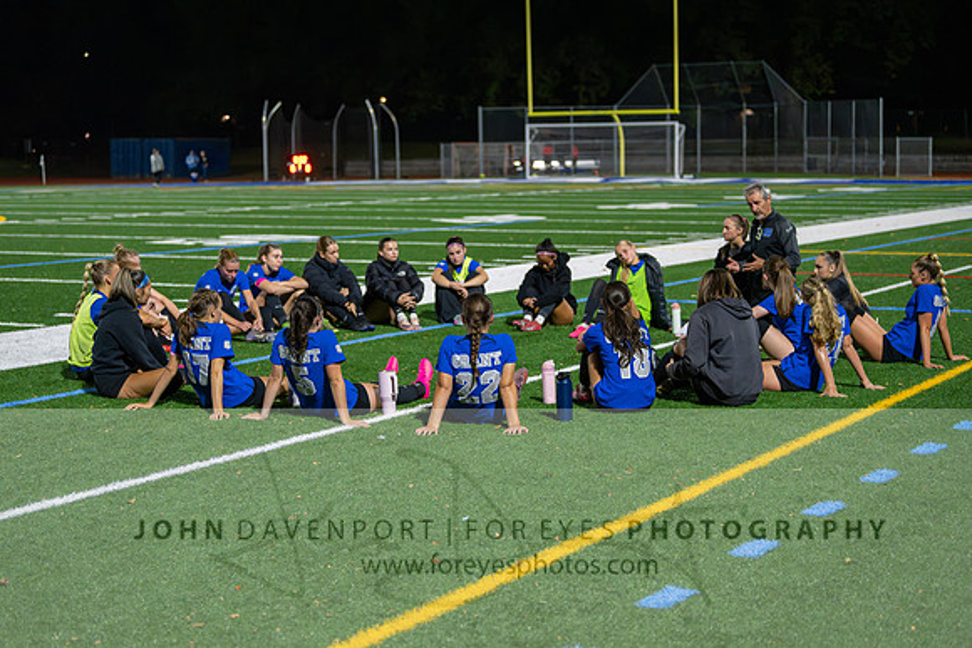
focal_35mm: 70
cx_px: 486
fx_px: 1890
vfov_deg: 19.5
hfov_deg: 28.8
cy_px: 324
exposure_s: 1/1000
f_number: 2.8
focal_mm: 70
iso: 7200
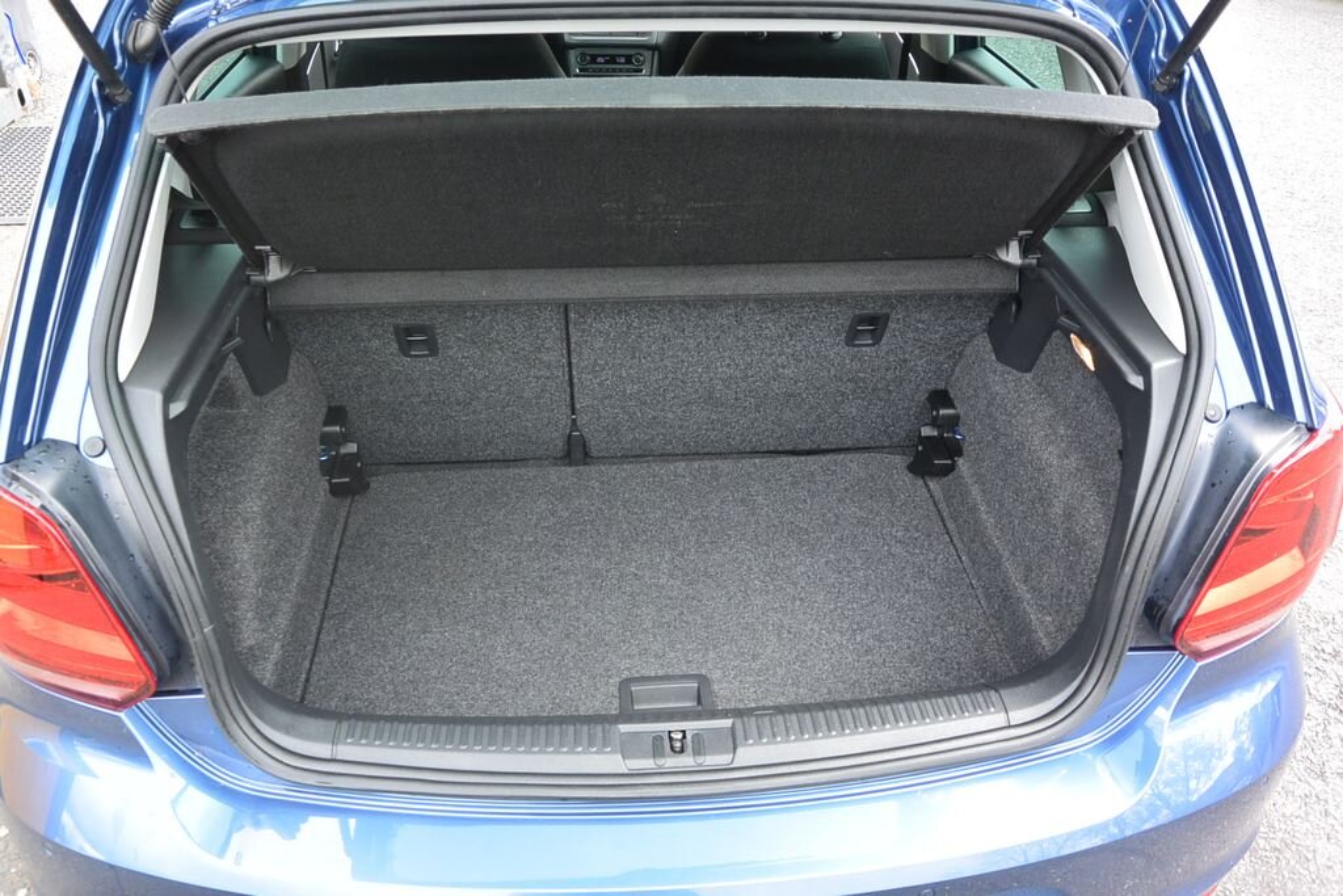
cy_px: 448
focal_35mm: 28
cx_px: 672
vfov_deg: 46.4
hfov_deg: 65.5
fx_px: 1045
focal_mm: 10.7
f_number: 3.5
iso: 160
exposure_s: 1/125
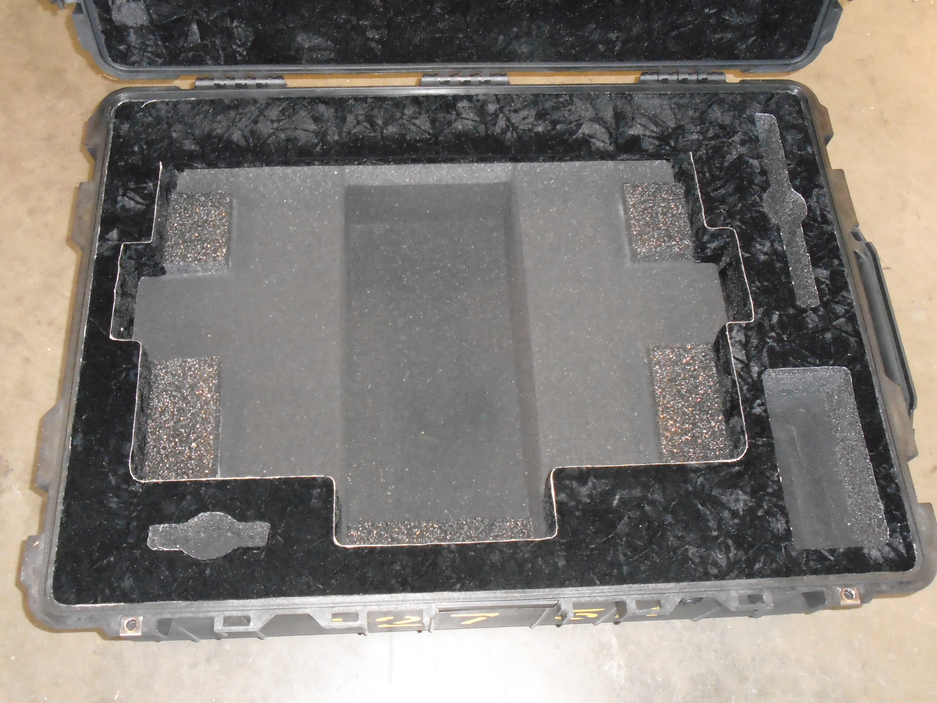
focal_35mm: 36
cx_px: 468
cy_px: 352
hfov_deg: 51.4
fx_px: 974
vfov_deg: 39.7
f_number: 3.8
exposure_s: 1/40
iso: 800
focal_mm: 6.4
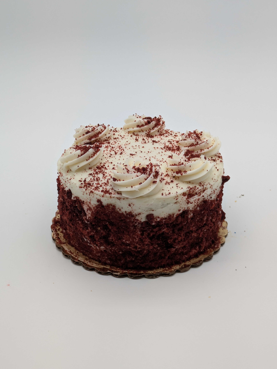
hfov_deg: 28.6
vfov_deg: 37.5
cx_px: 138
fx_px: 544
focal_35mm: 51
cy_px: 184
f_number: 1.89
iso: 66
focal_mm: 5.43
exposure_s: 1/598
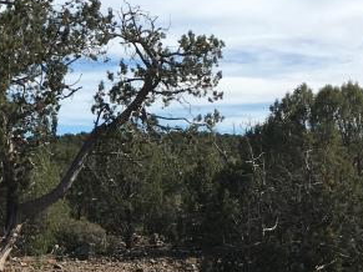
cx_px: -57
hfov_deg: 18.4
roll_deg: +0.5
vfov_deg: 14.4
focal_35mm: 102
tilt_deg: -0.7
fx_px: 1069
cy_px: 223
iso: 25
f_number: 2.2
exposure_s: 1/1923
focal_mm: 4.15
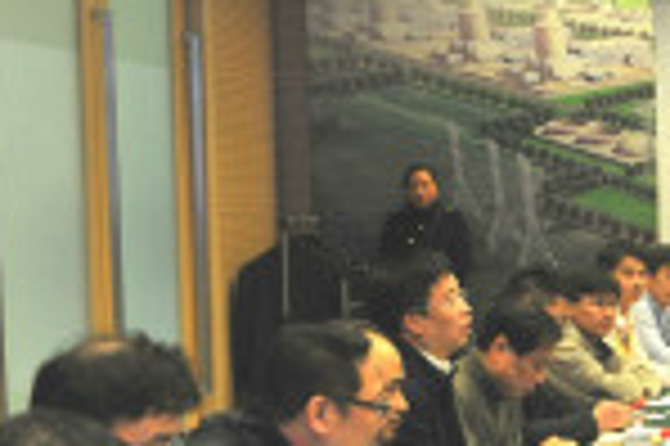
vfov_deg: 10.9
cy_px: 354
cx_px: 1268
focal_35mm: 125
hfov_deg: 14.2
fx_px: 2324
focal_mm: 31
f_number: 4
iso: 1100
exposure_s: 1/100
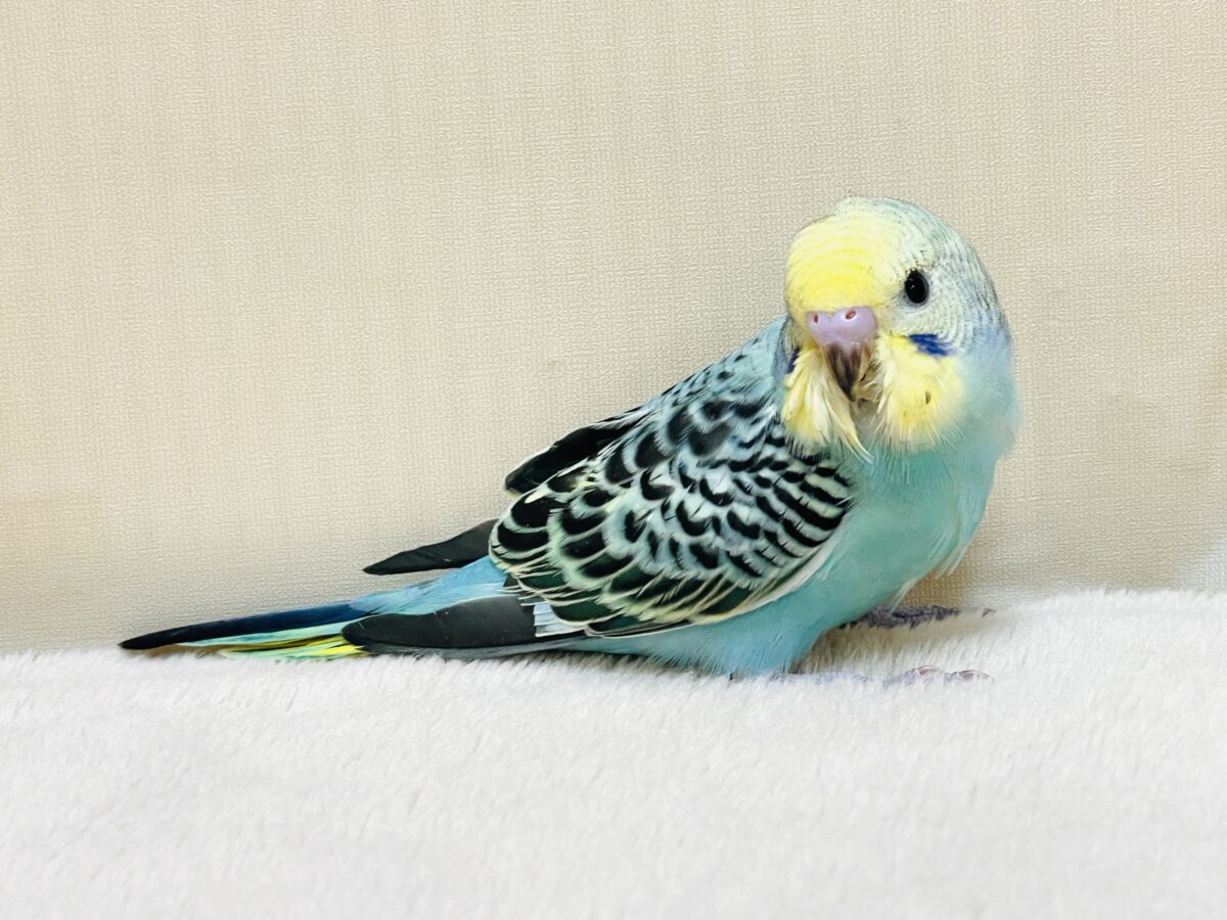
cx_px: 614
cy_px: 460
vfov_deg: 28.0
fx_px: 1843
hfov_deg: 36.8
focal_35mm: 52
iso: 125
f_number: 2
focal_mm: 6
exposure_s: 1/99
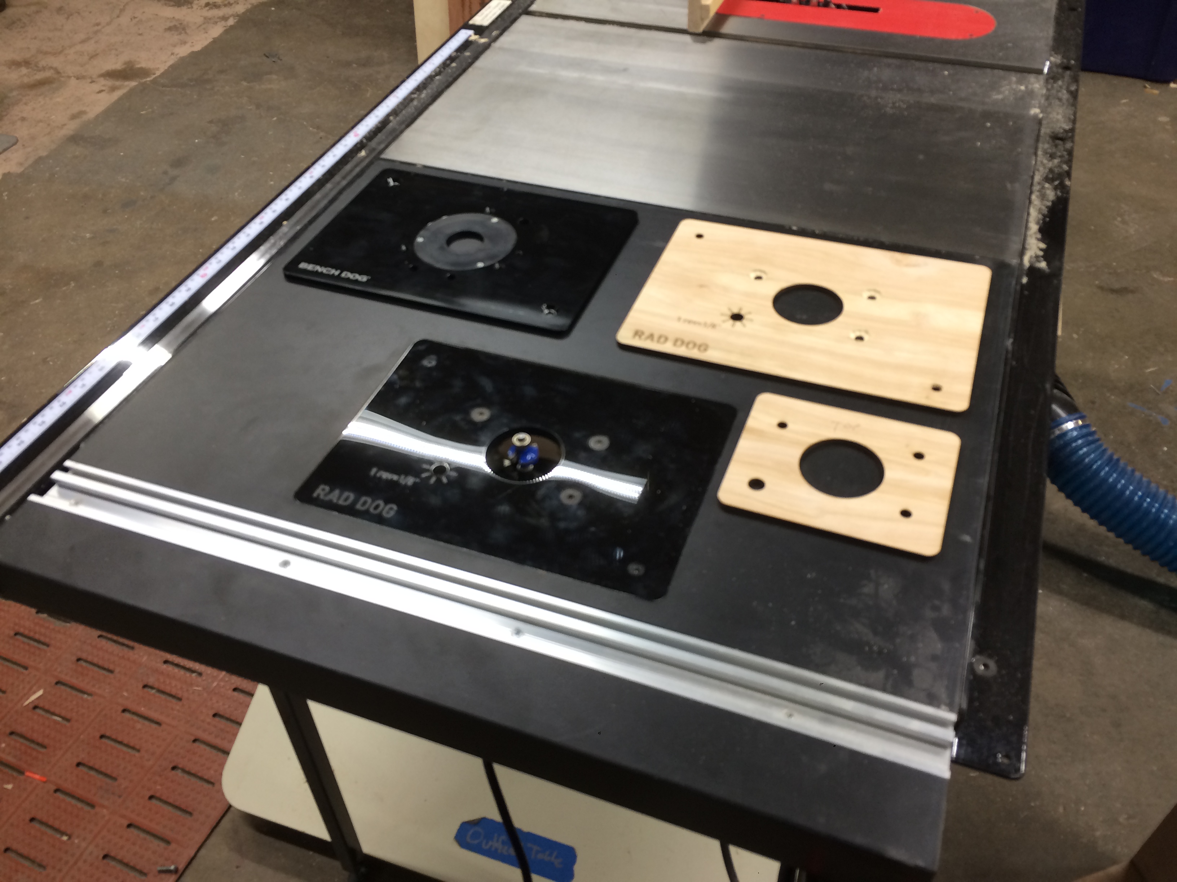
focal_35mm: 29
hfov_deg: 61.7
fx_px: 986
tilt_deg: -45.6
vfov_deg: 48.2
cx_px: 588
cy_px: 441
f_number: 2.2
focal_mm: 4.15
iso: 64
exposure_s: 1/30
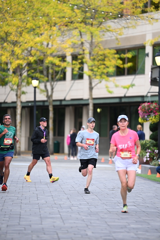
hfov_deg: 6.9
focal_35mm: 200
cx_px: 80
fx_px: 1332
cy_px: 120
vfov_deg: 10.3
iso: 1000
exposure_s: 1/1600
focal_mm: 200
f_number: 2.8
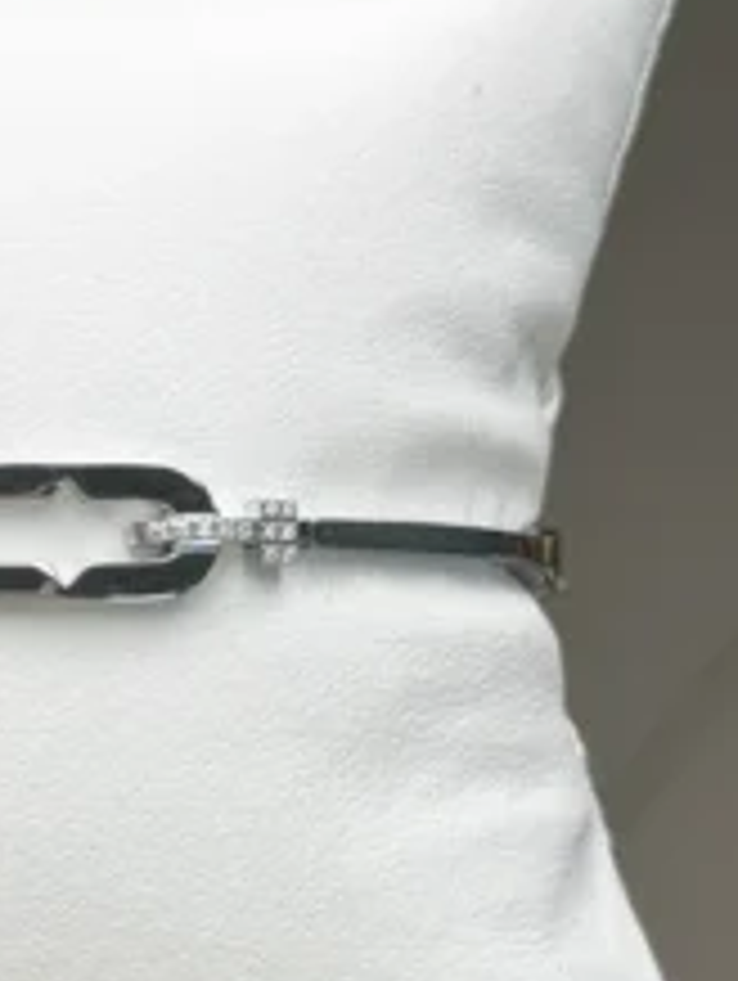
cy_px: 540
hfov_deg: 16.6
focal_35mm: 88
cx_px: 76
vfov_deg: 22.2
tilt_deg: -74.9
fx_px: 2497
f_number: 1.78
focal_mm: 6.76
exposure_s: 1/975
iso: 80
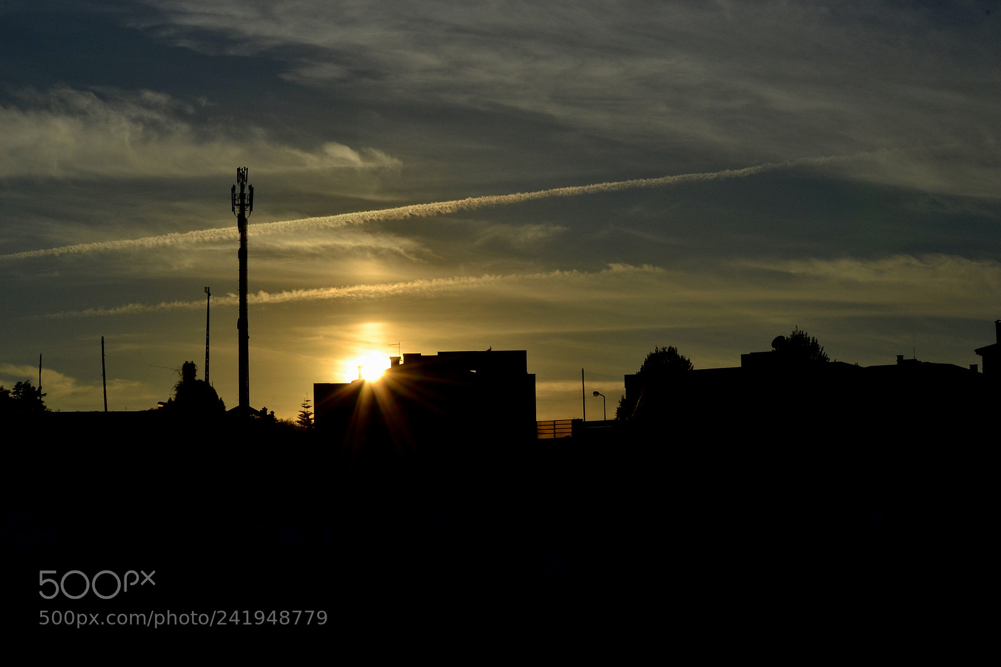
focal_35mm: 82
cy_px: 334
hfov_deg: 24.6
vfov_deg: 16.5
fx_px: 2293
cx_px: 500
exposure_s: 1/320
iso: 100
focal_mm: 55
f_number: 22
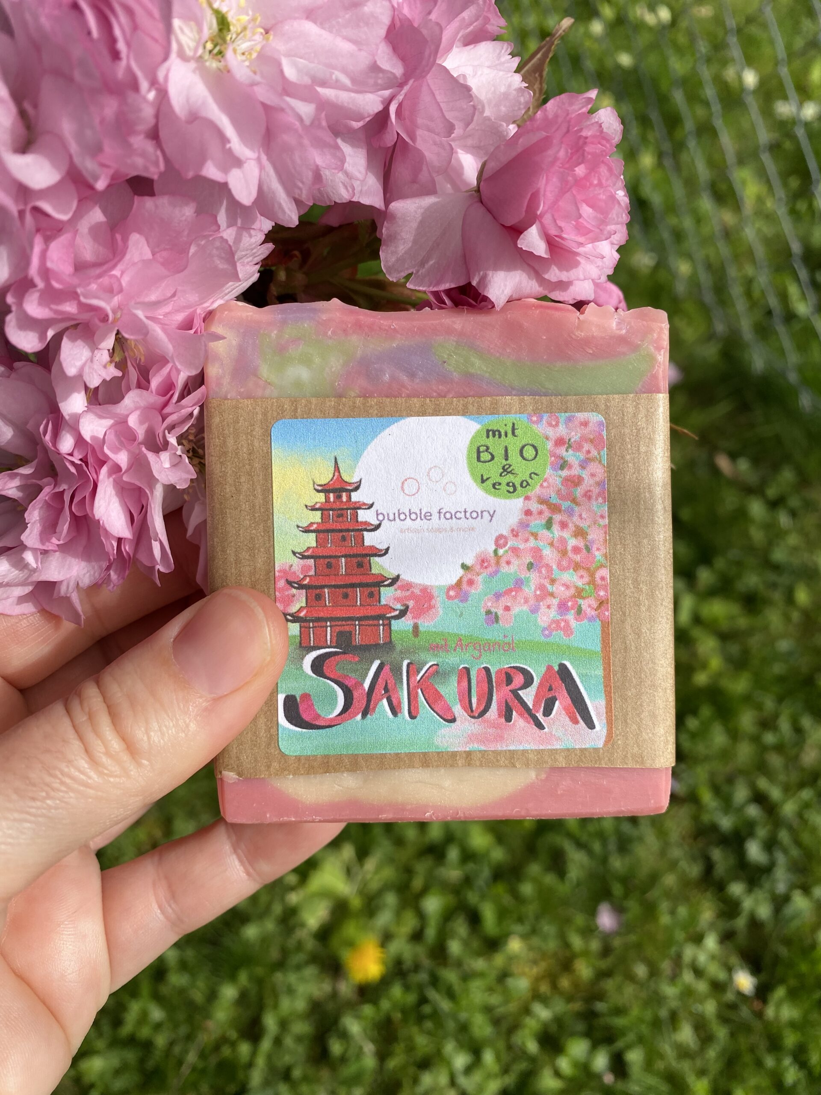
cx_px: 410
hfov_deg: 53.1
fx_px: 822
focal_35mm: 26
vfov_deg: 67.3
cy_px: 548
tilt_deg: -52.9
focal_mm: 4.25
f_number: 1.8
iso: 32
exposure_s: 1/2463
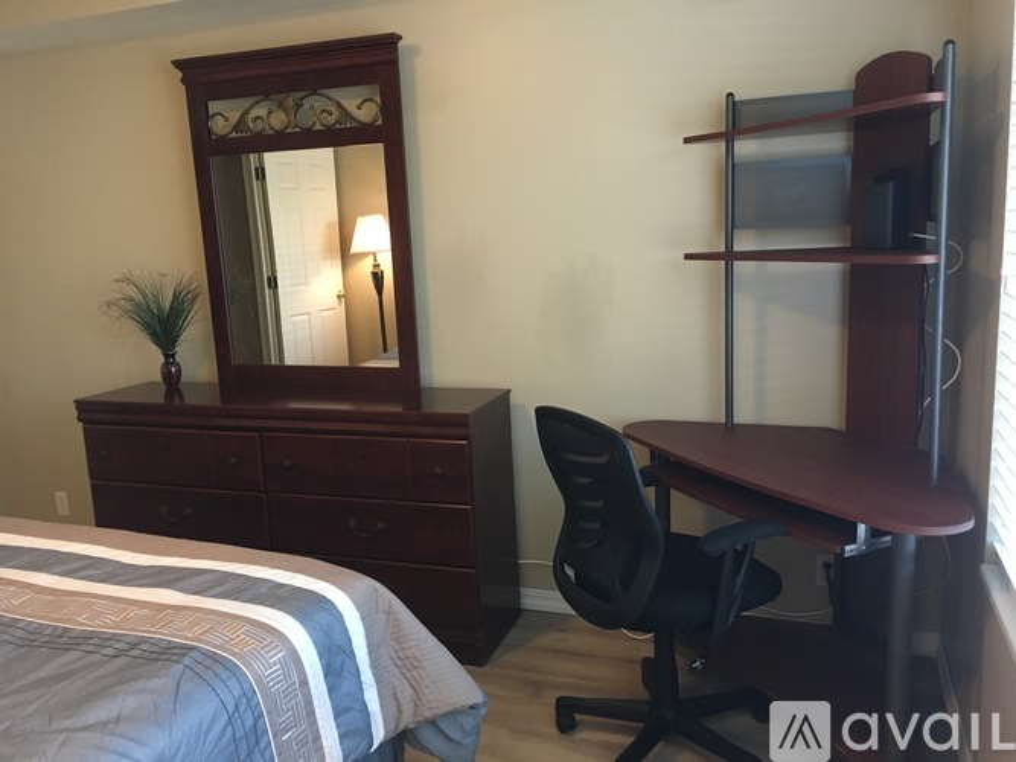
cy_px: 381
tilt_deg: -11.5
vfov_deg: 48.2
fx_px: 851
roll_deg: +1.9
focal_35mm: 29
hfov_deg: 61.7
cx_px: 508
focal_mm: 4.15
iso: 200
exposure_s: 1/30
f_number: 2.2
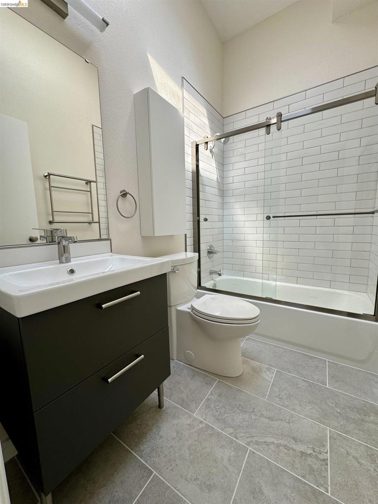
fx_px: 204
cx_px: 189
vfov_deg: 102.1
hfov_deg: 85.7
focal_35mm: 14
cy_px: 252
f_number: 2.2
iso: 40
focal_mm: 2.22
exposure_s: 1/99
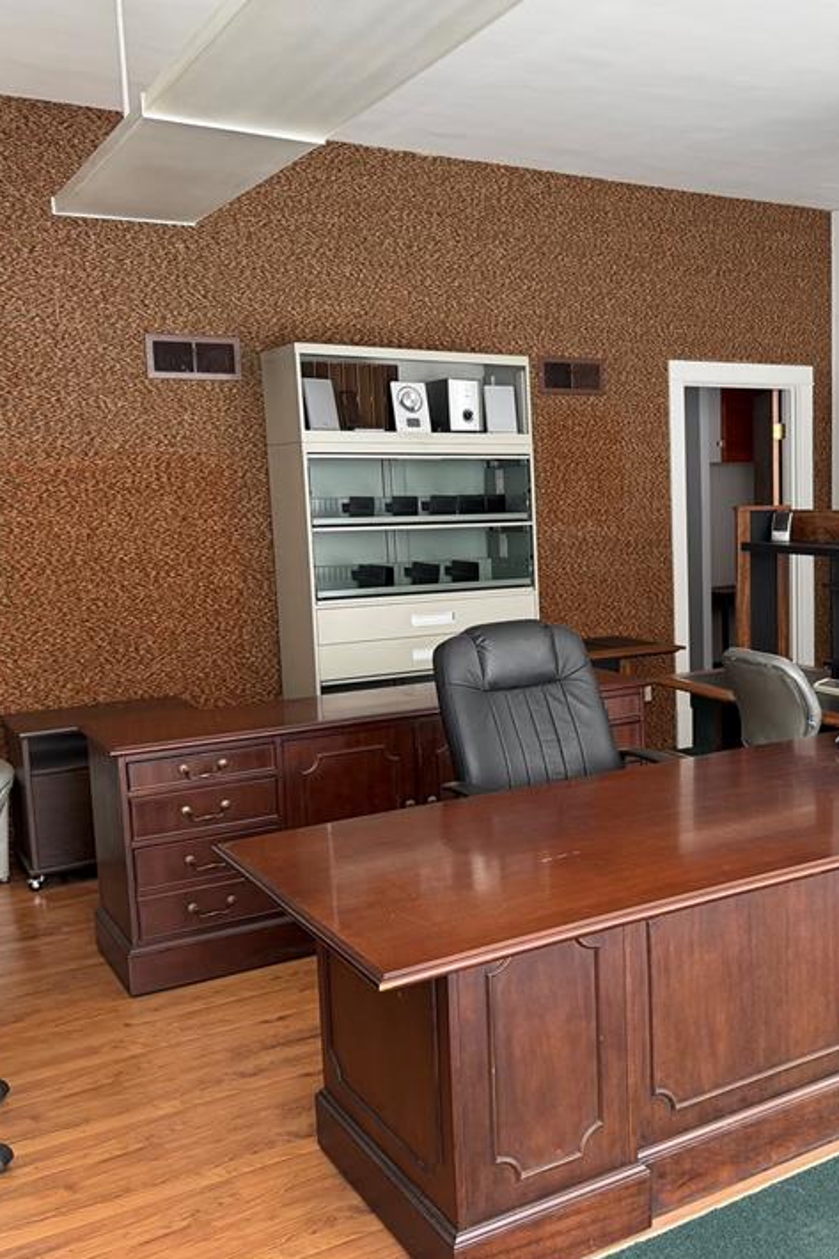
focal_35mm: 36
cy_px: 624
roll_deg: +1.8
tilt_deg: -6.9
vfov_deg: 53.1
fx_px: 1259
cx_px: 694
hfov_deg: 35.4
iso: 200
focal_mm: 6.76
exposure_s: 1/106
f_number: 1.78
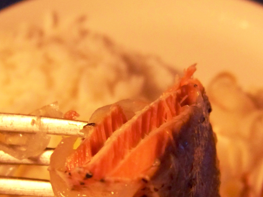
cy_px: 162
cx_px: 162
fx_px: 585
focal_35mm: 77
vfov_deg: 18.9
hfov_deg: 25.3
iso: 400
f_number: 2.8
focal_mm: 5.85
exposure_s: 1/30
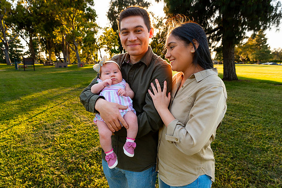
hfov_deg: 73.7
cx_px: 141
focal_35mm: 24
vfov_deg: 53.2
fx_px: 188
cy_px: 94
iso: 200
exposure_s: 1/320
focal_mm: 24
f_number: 5.6
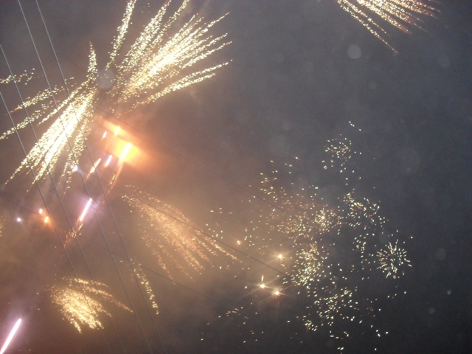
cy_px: 177
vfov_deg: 40.7
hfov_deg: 52.6
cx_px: 236
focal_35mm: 35
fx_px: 477
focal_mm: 6.3
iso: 320
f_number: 3.2
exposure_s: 1/45
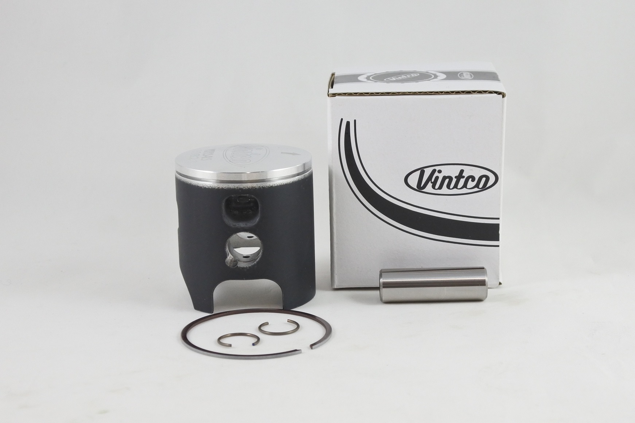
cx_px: 318
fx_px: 935
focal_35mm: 53
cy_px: 212
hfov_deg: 37.5
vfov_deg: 25.5
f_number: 4.5
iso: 560
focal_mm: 19.7
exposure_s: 1/125
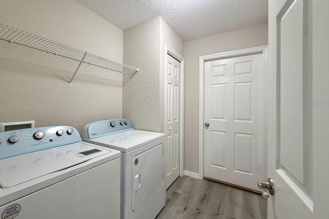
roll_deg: -0.3
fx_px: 146
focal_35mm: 16
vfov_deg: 73.7
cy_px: 104
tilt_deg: +0.1
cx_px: 150
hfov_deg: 96.5
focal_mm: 2.22
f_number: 2.2
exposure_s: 1/60
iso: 400
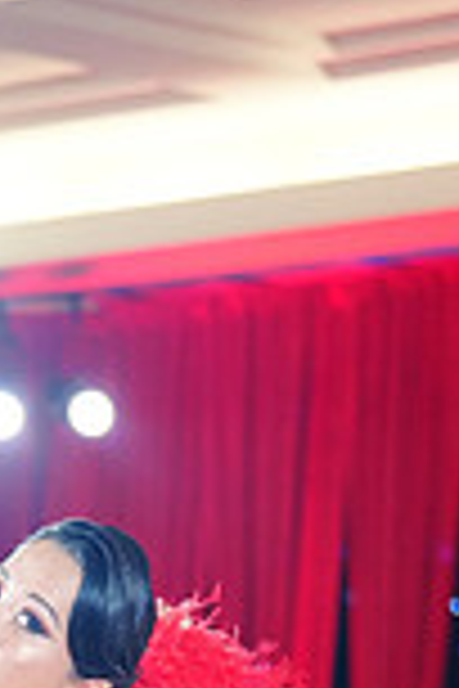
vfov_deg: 7.5
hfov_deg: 5.1
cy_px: 1160
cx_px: -326
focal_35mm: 266
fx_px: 5087
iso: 2500
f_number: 2.8
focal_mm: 70
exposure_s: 1/320
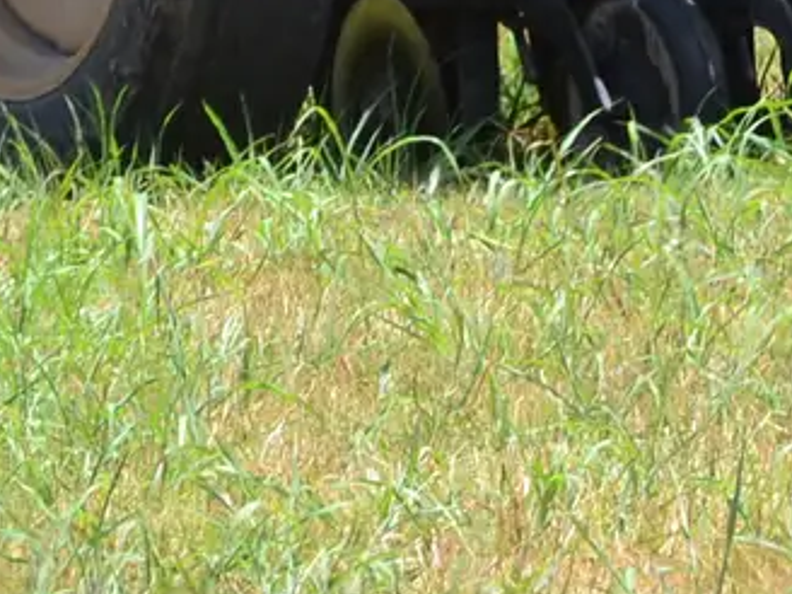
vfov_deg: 1.0
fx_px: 34365
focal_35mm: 1502
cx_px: 302
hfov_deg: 1.3
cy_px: -534
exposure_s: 1/320
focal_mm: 190
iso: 400
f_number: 10
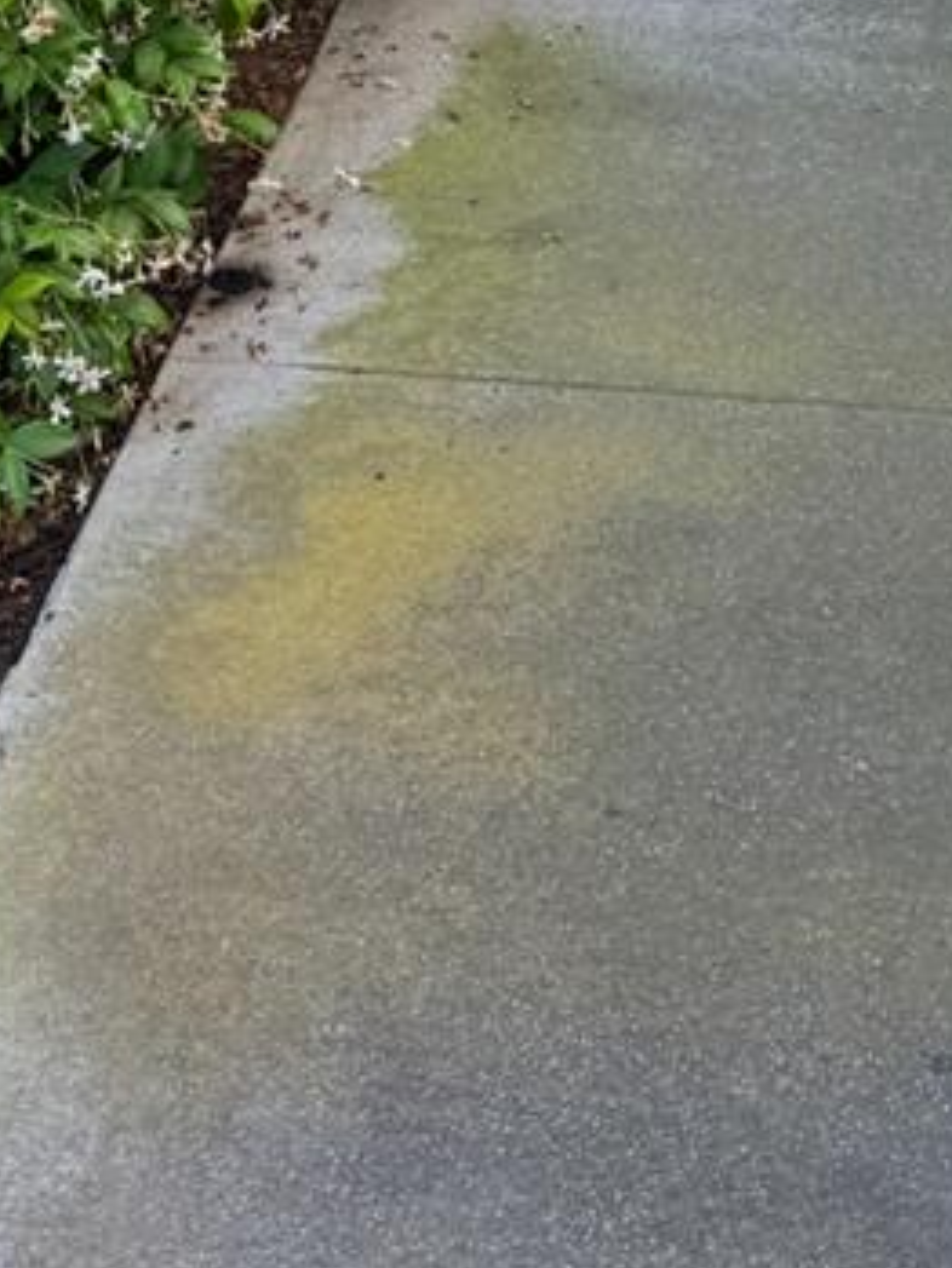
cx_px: 896
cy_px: -1059
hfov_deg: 14.2
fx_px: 3775
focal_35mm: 103
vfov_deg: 16.0
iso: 80
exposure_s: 1/1172
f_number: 1.78
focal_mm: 6.76
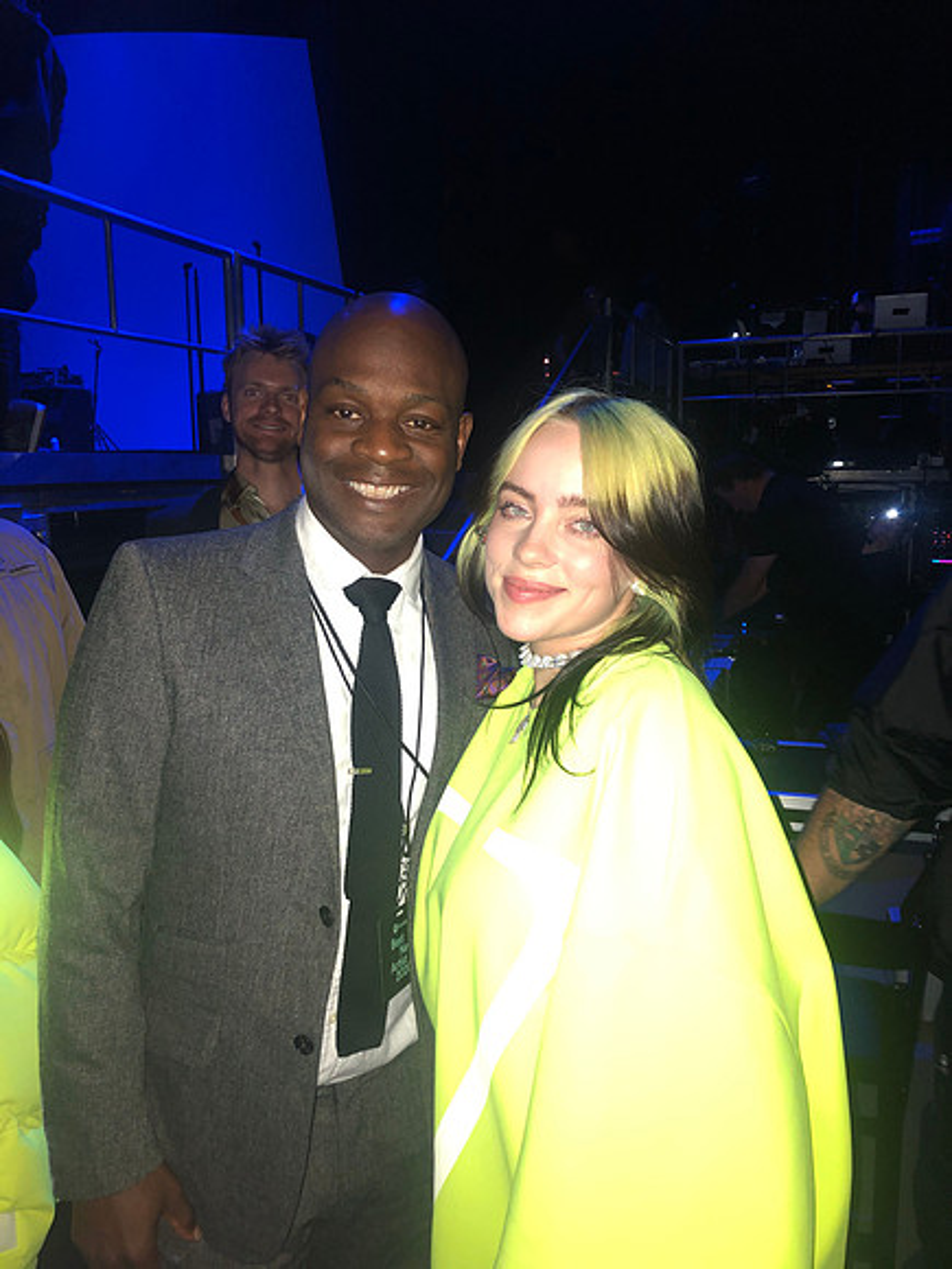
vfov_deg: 63.4
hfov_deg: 49.7
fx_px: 1027
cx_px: 476
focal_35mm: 28
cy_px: 634
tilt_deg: -6.7
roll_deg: +0.4
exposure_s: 1/12
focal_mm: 3.99
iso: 100
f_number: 1.8
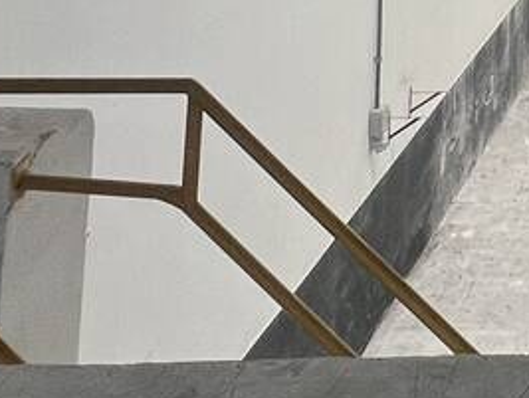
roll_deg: +0.0
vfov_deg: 15.9
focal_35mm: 70
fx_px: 1071
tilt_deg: +5.1
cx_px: 794
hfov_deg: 22.6
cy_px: -424
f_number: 1.8
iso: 64
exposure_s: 1/99
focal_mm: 1.57
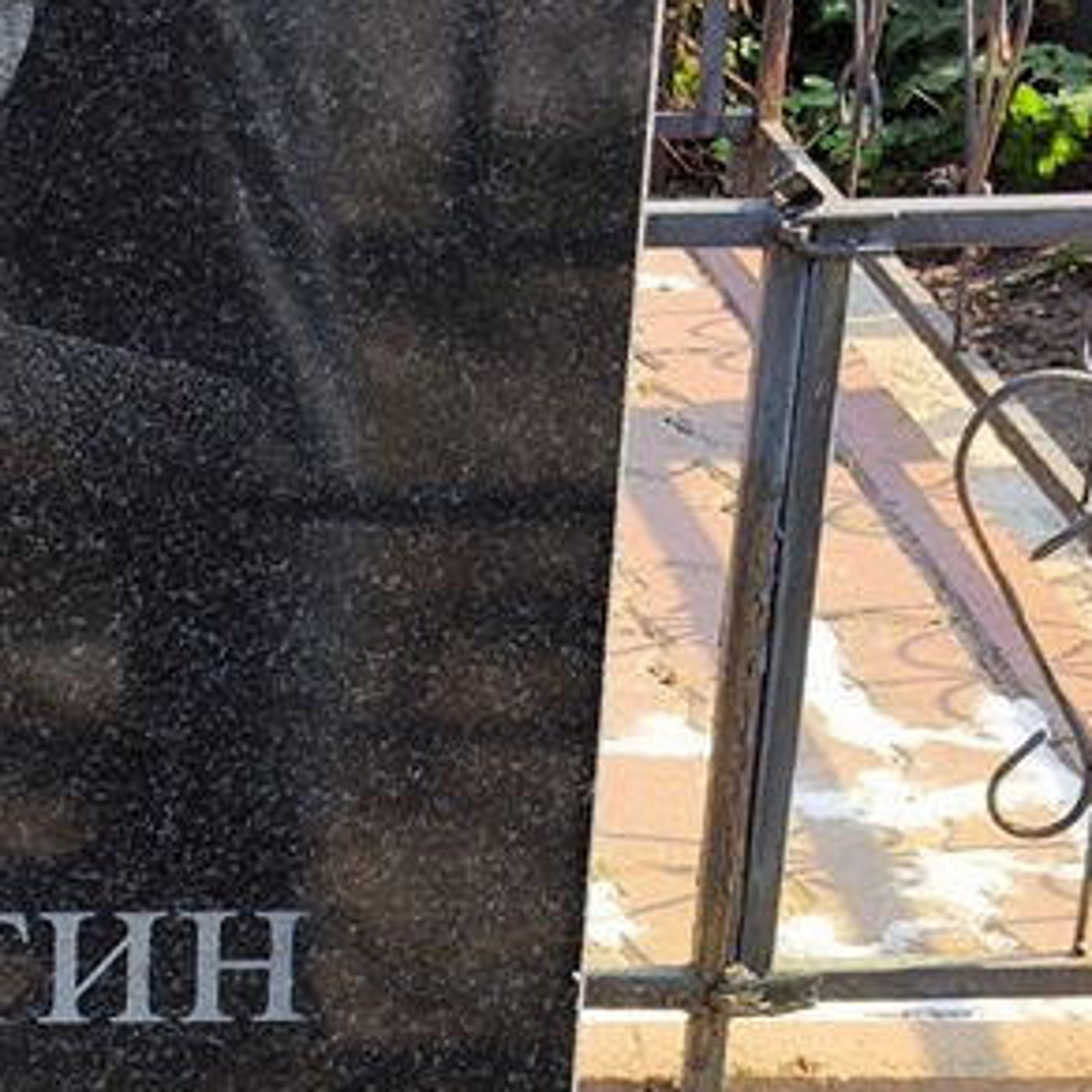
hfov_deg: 14.0
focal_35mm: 121
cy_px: 1081
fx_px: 4319
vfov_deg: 14.2
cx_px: -245
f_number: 1.7
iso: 50
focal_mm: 4.71
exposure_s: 1/624
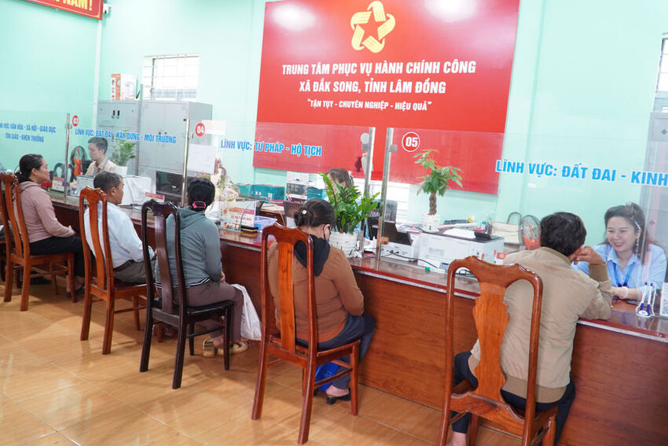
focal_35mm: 27
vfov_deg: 47.9
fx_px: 501
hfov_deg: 67.4
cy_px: 223
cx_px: 334
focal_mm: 18
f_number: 4
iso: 500
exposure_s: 1/30
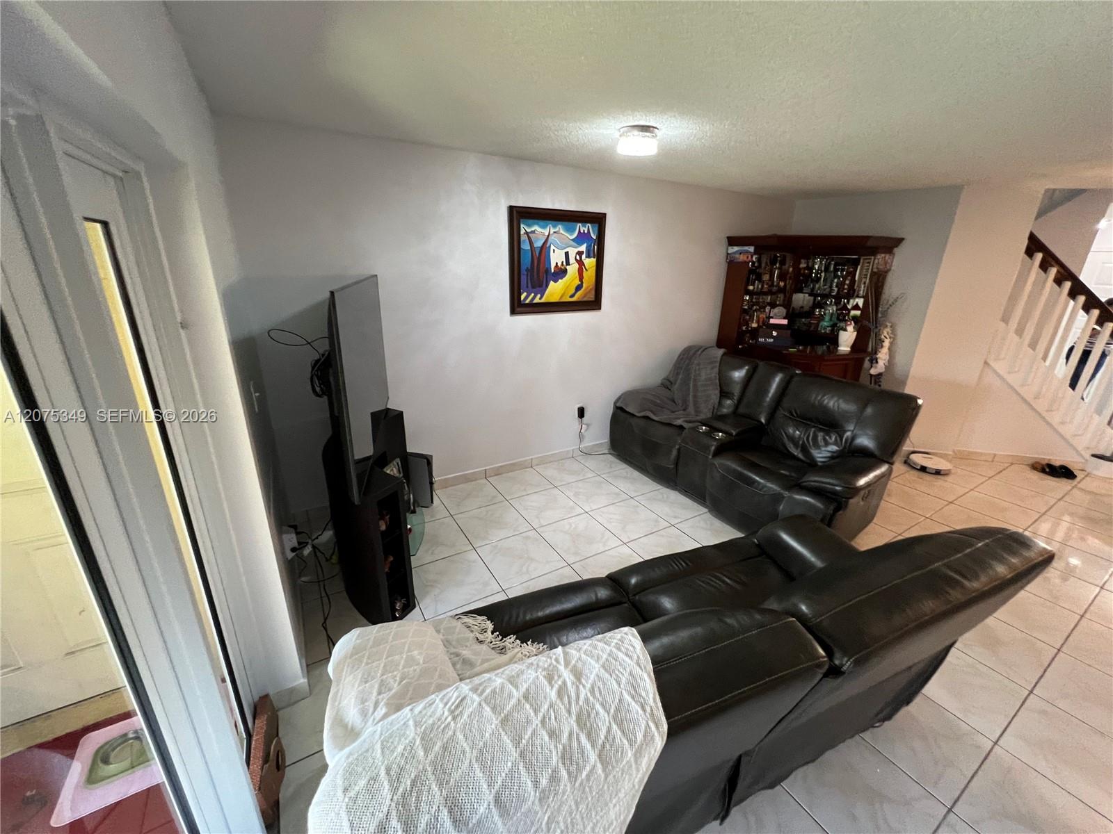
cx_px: 556
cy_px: 417
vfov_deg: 89.9
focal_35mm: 13
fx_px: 418
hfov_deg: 106.2
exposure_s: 1/60
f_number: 1.8
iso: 320
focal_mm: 1.57
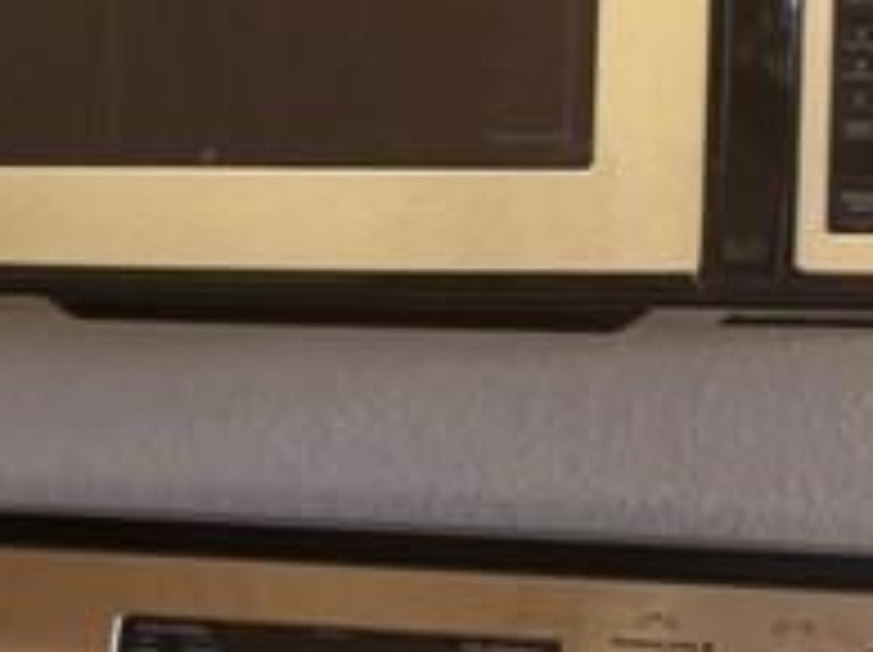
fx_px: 3199
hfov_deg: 11.8
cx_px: -1390
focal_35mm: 127
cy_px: 319
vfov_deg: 11.6
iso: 200
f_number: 1.78
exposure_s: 1/60
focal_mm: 6.76
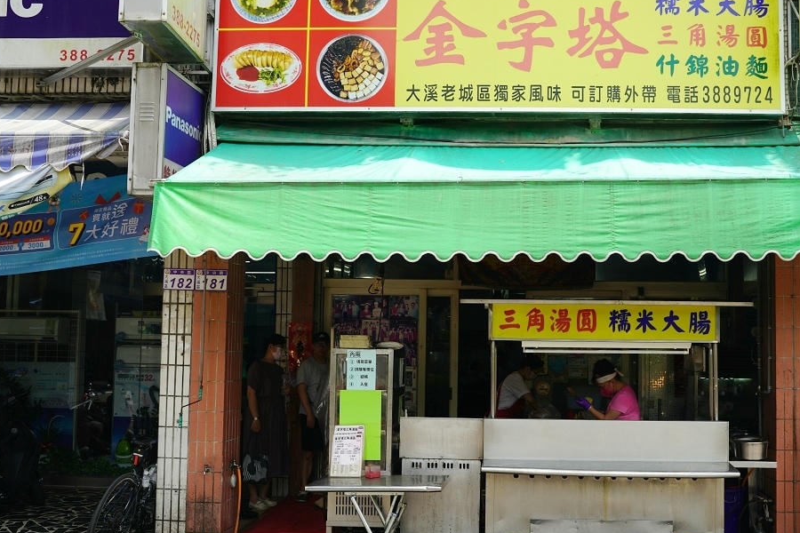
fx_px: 978
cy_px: 258
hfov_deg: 44.1
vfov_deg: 30.5
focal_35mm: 44
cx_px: 506
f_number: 5.6
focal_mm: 33
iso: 100
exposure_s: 1/80
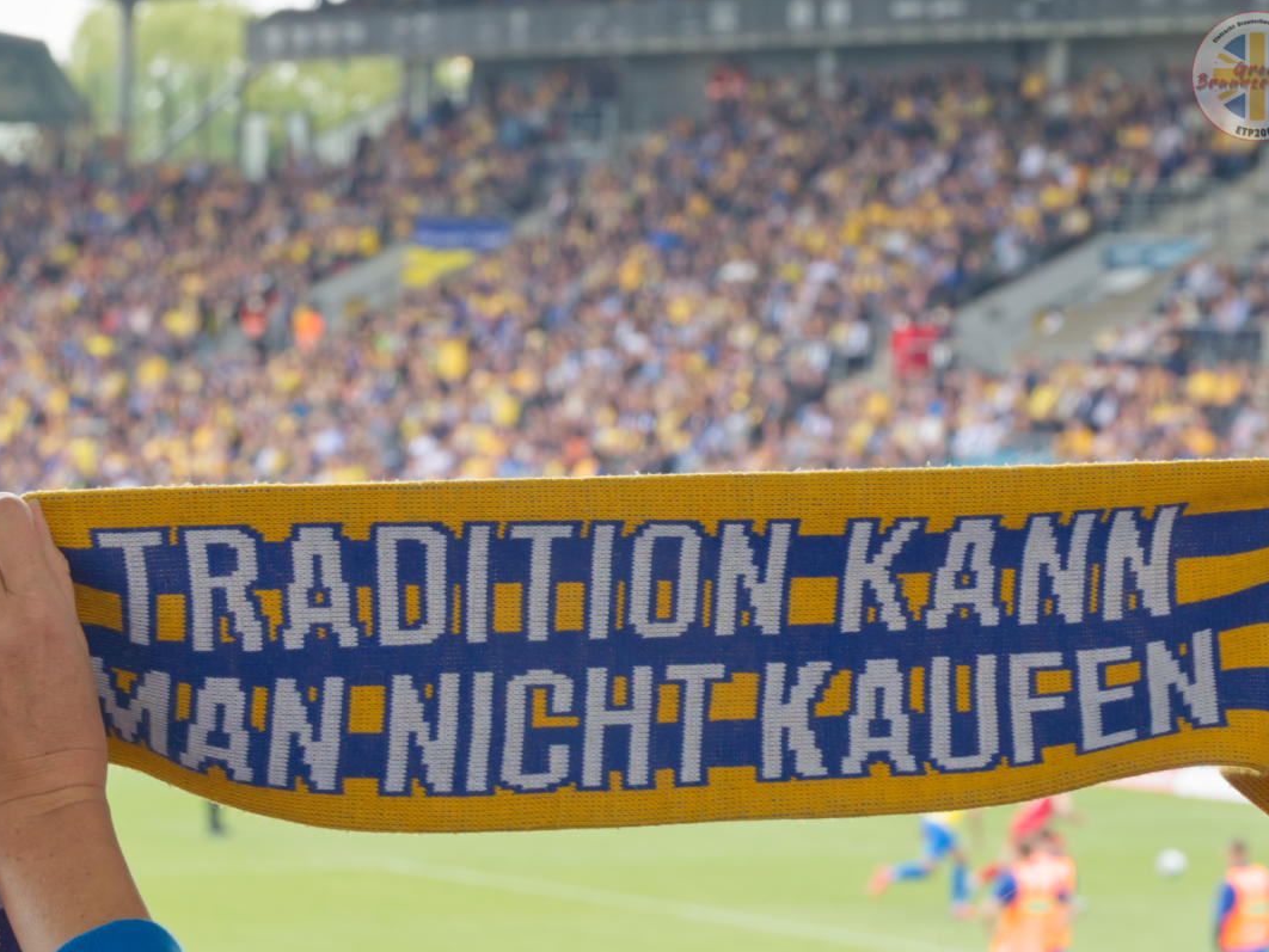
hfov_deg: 9.9
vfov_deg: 7.4
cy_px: 475
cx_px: 629
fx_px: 7334
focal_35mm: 200
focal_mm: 67.5
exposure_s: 1/100
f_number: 8
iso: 400
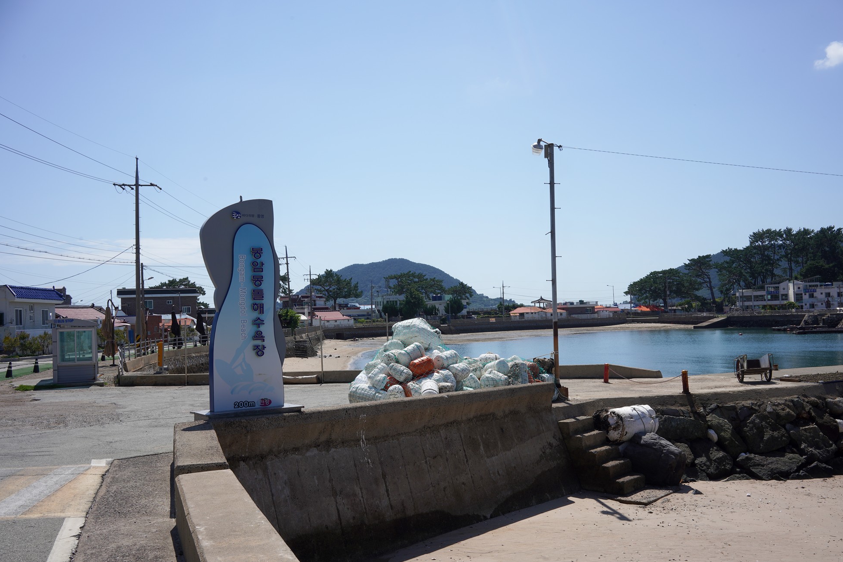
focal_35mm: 36
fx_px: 843
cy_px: 288
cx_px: 432
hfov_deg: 53.1
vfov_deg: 36.9
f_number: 16
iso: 100
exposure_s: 1/125
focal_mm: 35
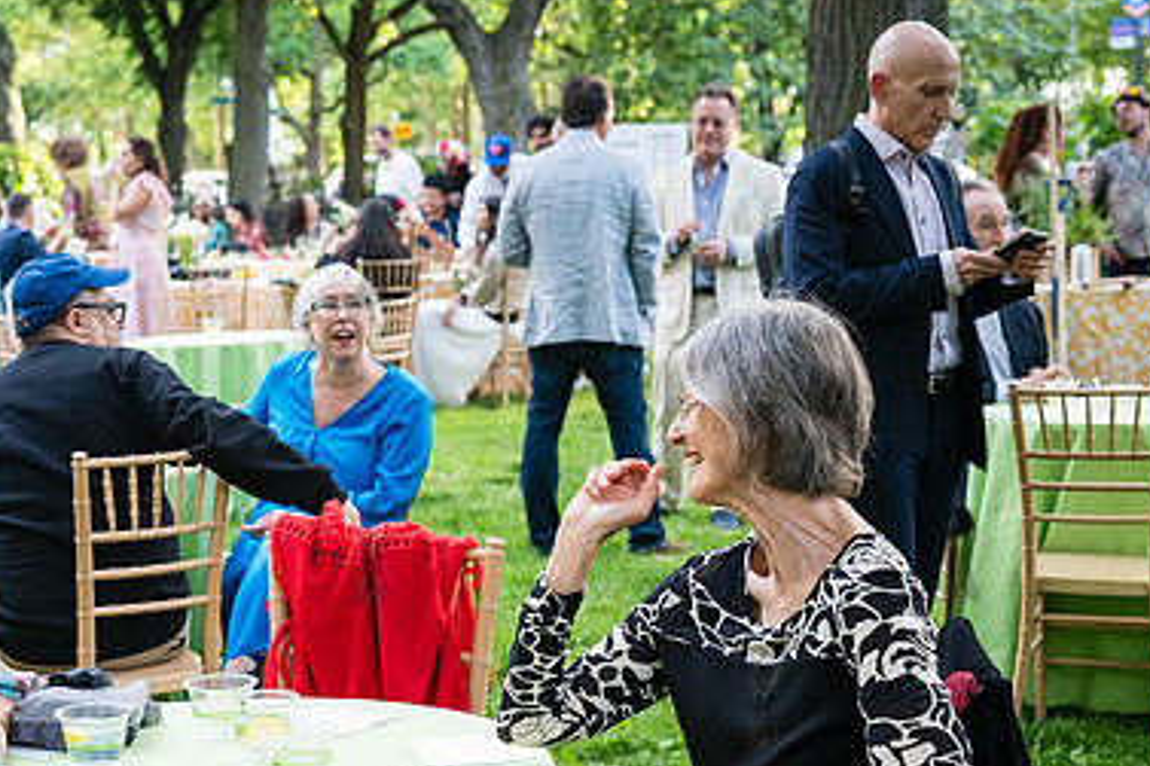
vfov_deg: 18.1
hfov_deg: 26.7
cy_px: 552
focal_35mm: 75
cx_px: 328
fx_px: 2395
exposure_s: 1/320
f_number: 4
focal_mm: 45
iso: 2500
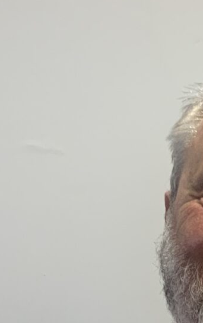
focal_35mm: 108
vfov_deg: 18.6
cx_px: 264
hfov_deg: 11.8
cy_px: 352
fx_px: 954
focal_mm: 3
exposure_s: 1/50
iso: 50
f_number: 1.8
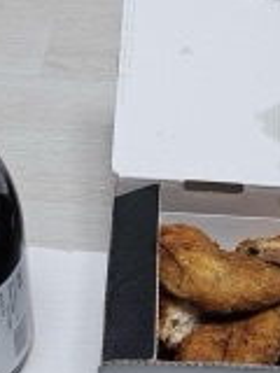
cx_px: 147
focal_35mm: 72
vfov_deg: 26.1
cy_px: 30
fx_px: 777
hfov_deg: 20.4
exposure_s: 1/120
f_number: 1.8
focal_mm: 5
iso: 64
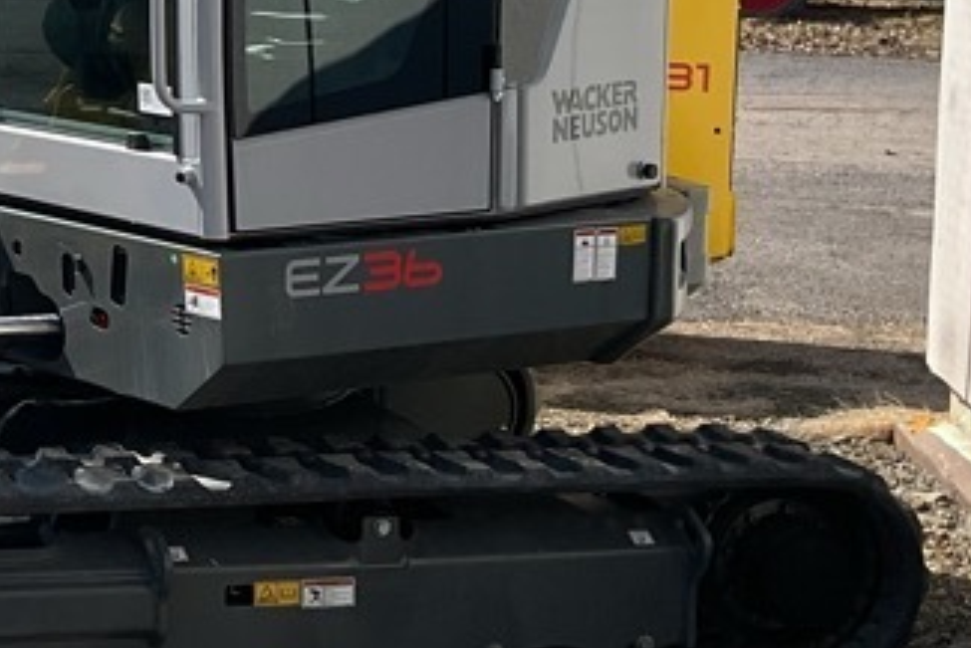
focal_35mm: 95
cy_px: 75
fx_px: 2563
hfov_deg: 19.6
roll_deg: +0.3
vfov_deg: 14.3
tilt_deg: -8.5
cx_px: -323
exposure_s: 1/2427
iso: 16
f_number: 1.8
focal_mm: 3
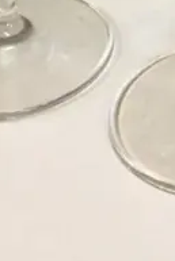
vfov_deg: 11.1
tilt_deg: -15.2
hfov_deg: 8.4
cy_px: -339
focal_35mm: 160
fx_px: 1164
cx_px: 251
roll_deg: +0.2
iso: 64
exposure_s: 1/33
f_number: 2.2
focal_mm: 4.15
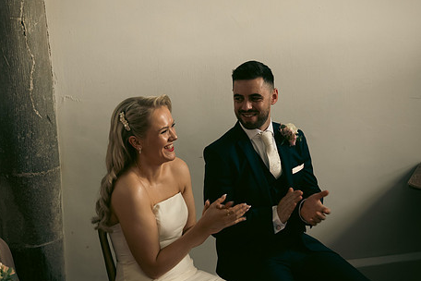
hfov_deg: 35.6
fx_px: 655
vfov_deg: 24.2
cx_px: 204
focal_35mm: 56
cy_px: 133
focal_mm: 44
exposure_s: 1/160
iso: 800
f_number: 3.5
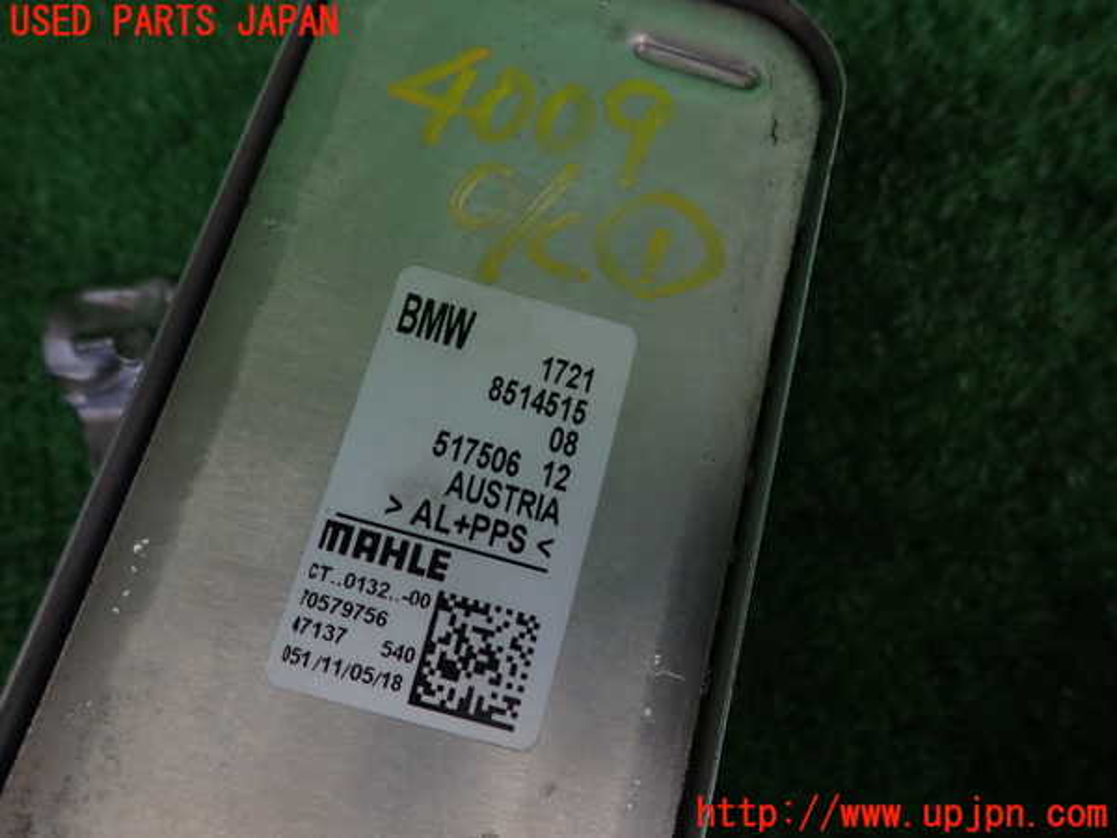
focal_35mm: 25
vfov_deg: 54.9
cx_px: 558
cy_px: 419
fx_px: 807
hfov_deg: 69.4
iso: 160
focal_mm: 4.5
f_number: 2
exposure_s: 1/60
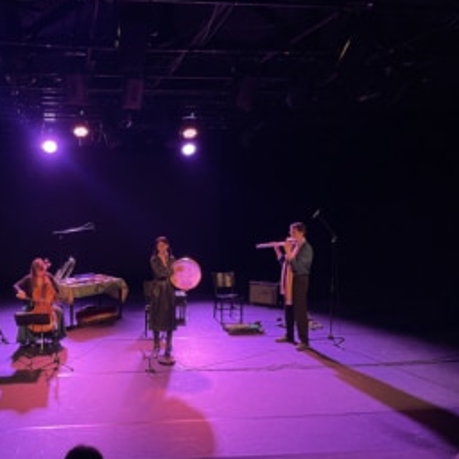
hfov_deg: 45.8
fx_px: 525
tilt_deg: -6.6
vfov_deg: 47.1
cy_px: 254
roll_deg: -0.2
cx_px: 122
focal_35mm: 35
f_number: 1.6
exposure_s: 1/50
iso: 125
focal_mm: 4.2
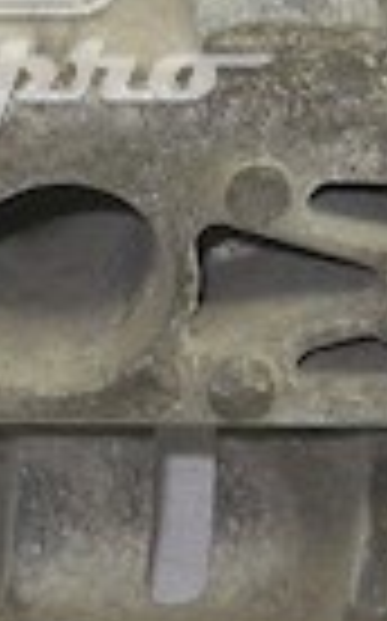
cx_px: -270
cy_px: 32
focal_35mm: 201
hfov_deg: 6.4
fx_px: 3399
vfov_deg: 10.4
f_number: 3.1
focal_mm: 6.72
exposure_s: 1/30
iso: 100
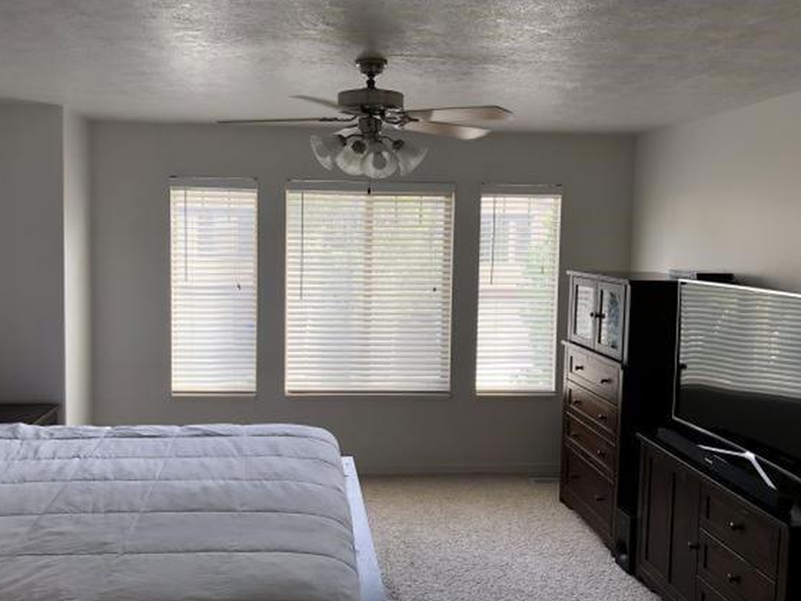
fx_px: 740
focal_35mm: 32
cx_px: 368
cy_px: 299
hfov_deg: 56.7
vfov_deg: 44.2
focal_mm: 4
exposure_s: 1/120
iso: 25
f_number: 1.8
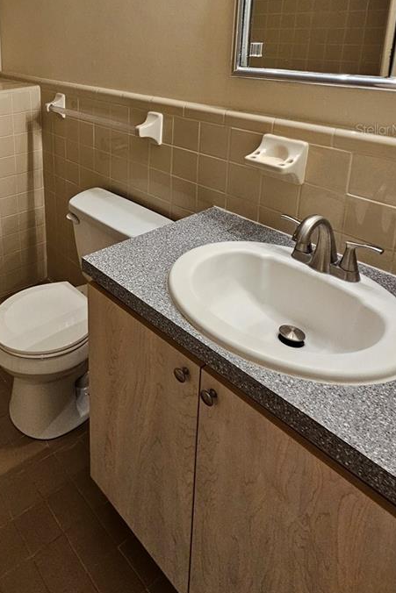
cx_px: 23
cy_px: 129
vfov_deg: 67.6
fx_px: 396
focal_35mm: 24
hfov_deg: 46.6
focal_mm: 2.2
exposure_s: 1/60
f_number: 2.2
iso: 160
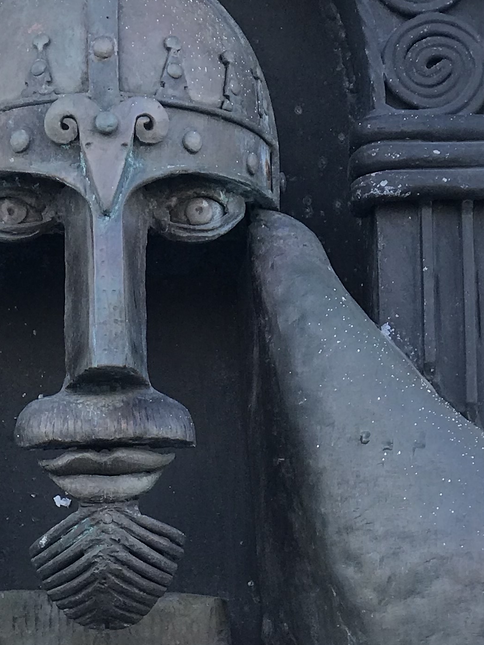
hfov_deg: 8.9
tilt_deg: +10.5
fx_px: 3095
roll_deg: -0.9
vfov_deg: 11.8
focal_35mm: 166
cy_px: 621
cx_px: 113
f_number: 2.8
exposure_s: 1/109
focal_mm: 6.6
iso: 20
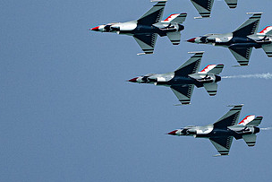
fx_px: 9630
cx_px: 284
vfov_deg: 1.1
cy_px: 55
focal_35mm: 1274
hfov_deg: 1.6
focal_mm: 400
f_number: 10
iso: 640
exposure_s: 1/2000
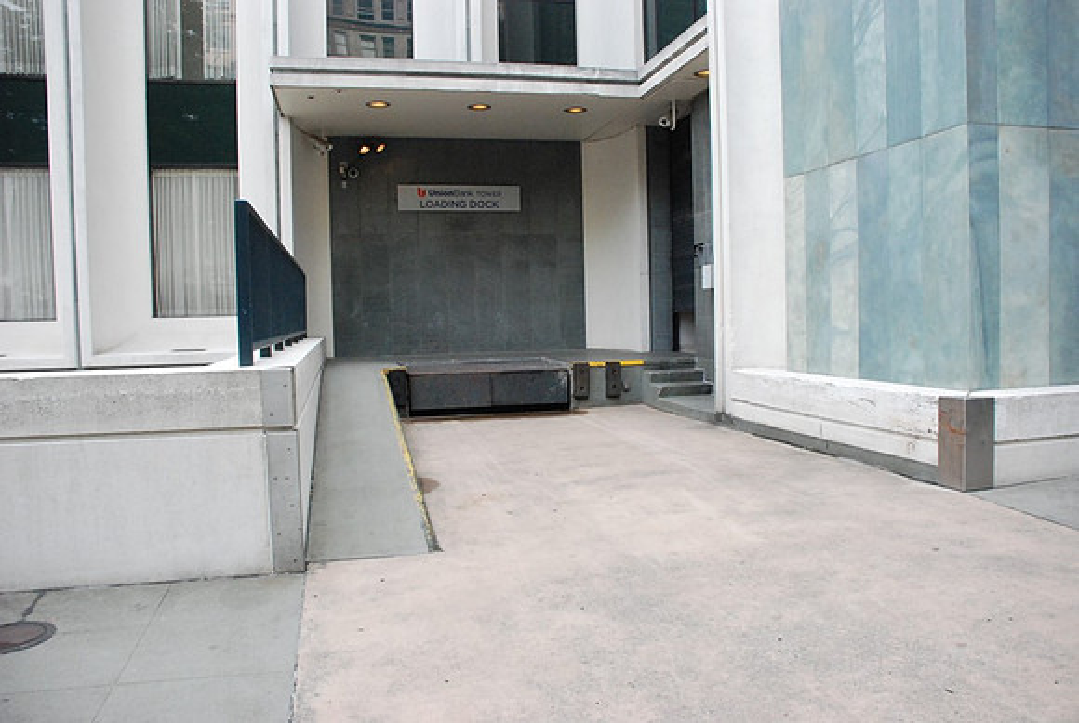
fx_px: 811
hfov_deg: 67.3
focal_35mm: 27
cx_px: 540
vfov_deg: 48.1
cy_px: 362
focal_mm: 18
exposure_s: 1/1250
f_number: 4.5
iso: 1600
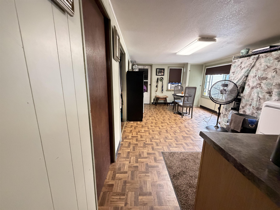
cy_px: 105
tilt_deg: -11.3
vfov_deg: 85.7
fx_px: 113
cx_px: 140
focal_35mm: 14
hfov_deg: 102.1
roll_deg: -0.3
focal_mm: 2.22
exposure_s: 1/60
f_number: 2.2
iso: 800
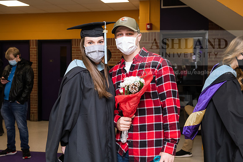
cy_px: 81
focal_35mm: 50
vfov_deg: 27.0
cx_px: 122
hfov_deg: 39.6
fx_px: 338
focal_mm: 50
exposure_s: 1/160
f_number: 5.6
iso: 2500
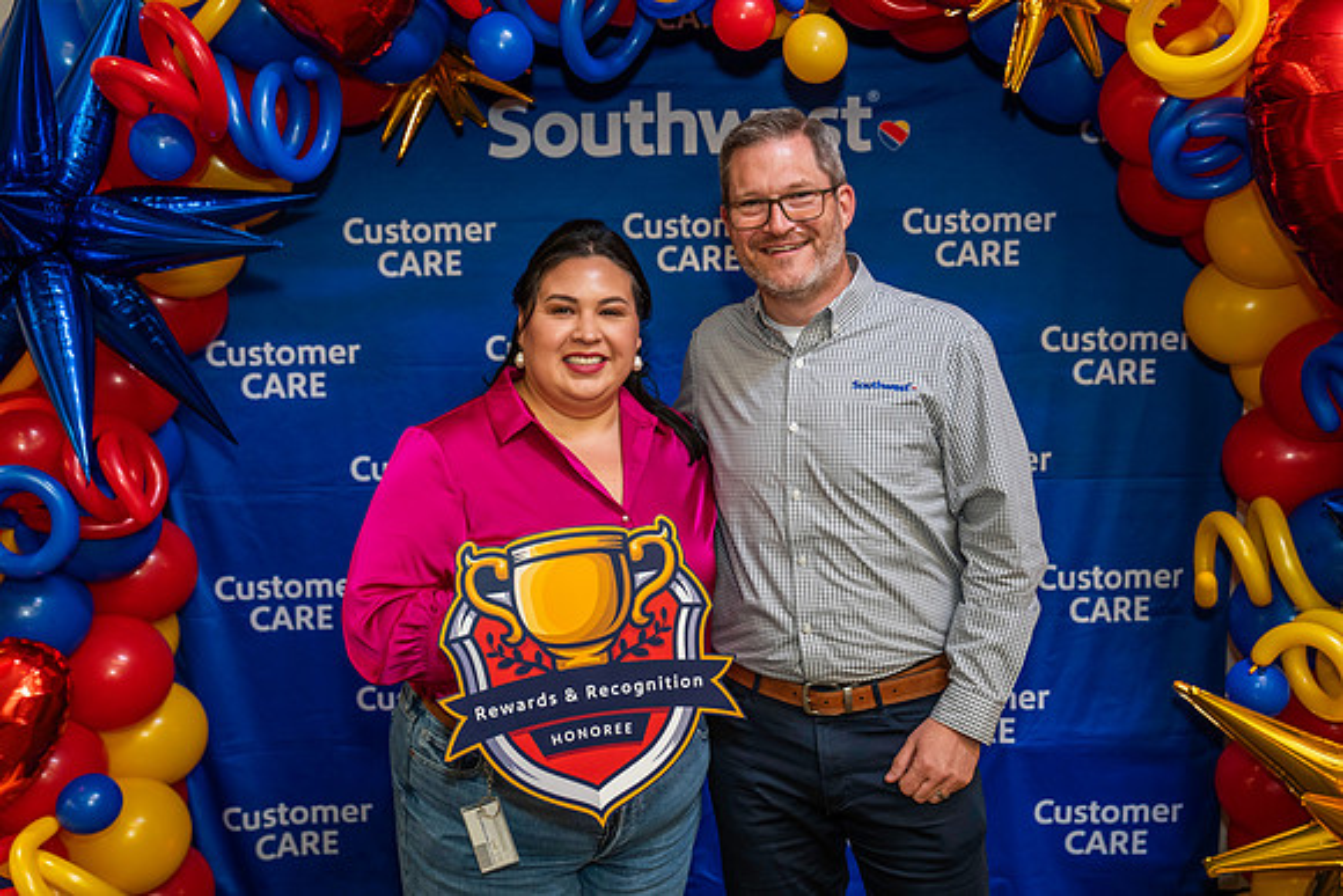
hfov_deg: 47.5
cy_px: 428
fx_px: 1527
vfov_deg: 32.7
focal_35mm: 41
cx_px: 639
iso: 1250
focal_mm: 39
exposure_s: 1/160
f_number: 4
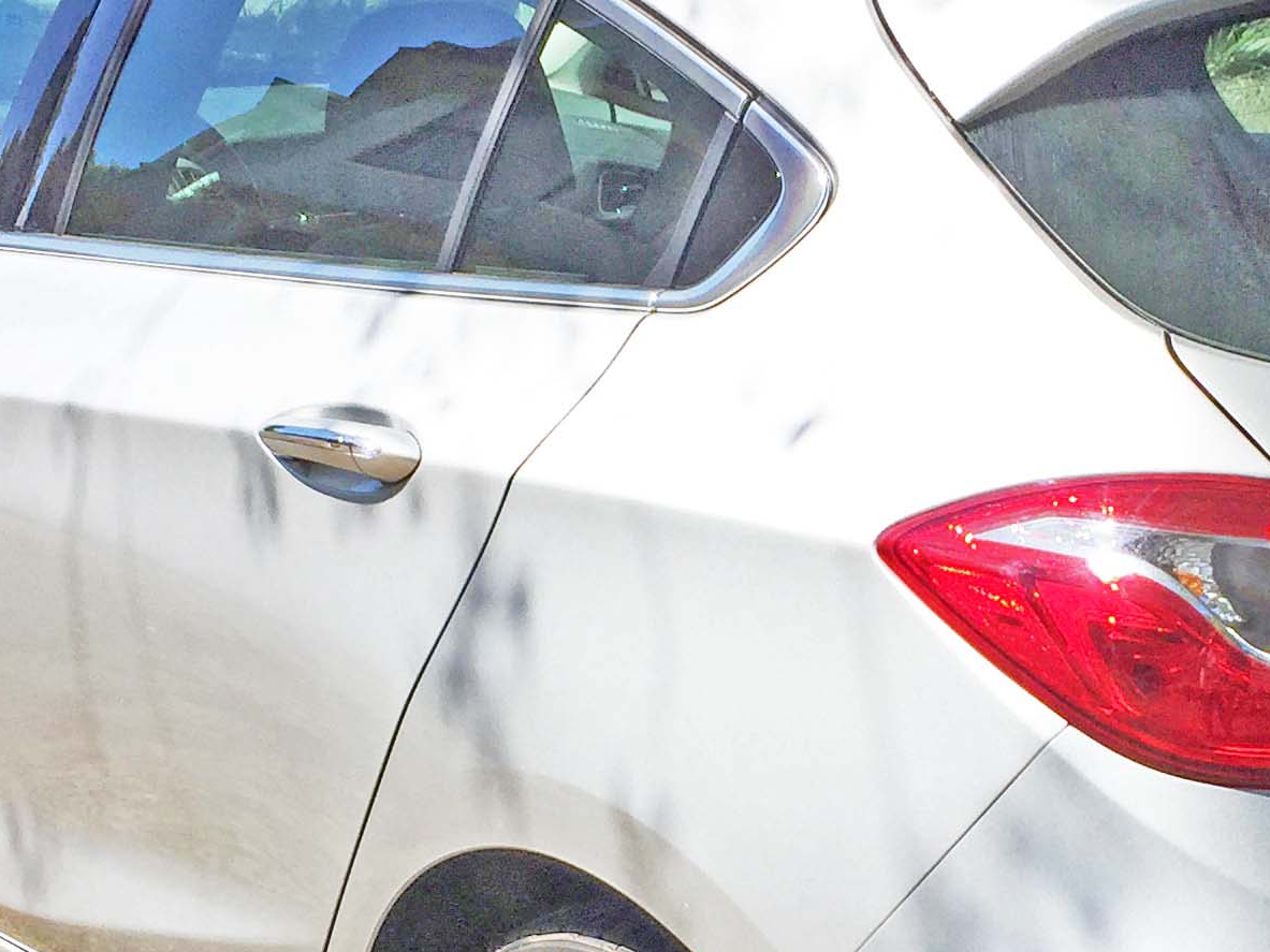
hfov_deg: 24.2
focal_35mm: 80
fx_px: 2935
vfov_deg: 18.3
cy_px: 730
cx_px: 948
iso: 32
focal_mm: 4.15
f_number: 2.2
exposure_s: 1/2475
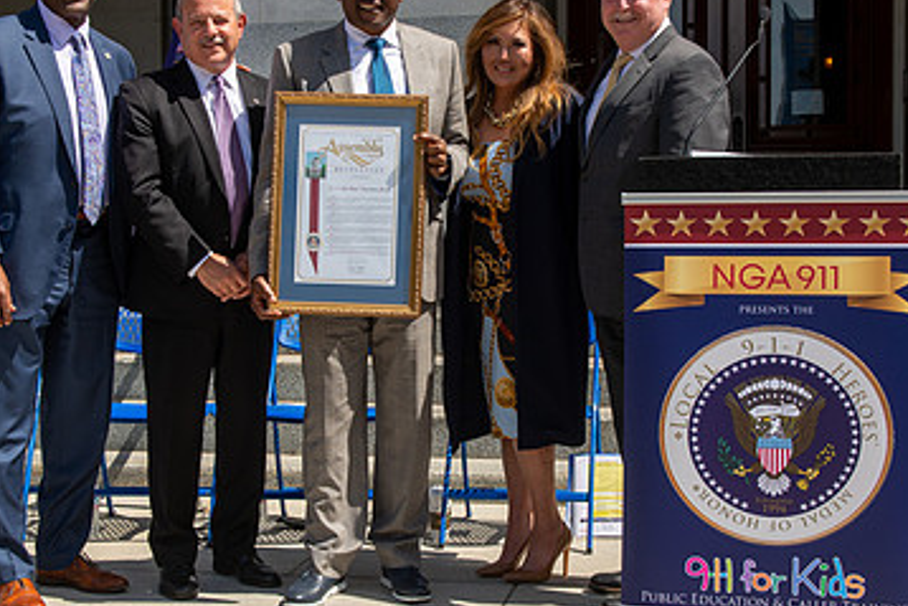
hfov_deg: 33.9
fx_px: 1489
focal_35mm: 59
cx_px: 434
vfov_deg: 23.0
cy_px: 308
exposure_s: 1/250
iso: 100
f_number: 8
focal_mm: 35
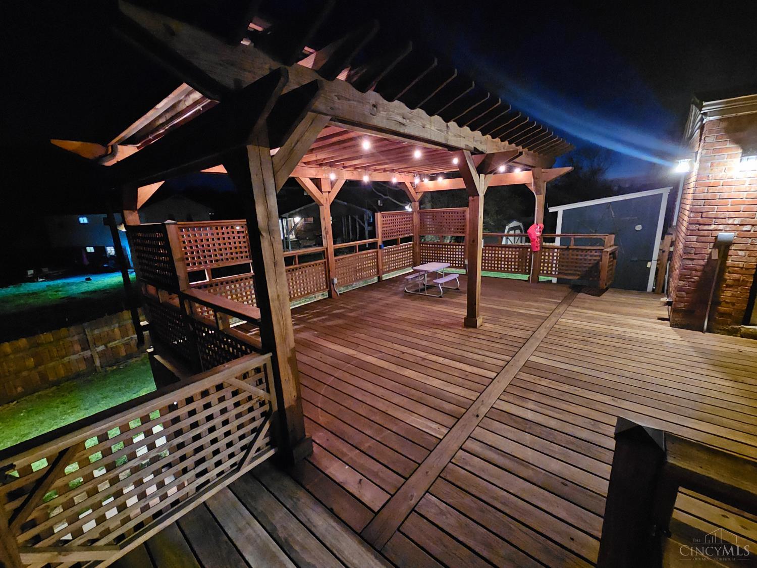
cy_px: 284
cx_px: 378
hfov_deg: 106.2
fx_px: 284
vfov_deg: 89.9
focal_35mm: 13
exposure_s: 1/24
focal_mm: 2.2
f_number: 2.2
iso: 3200
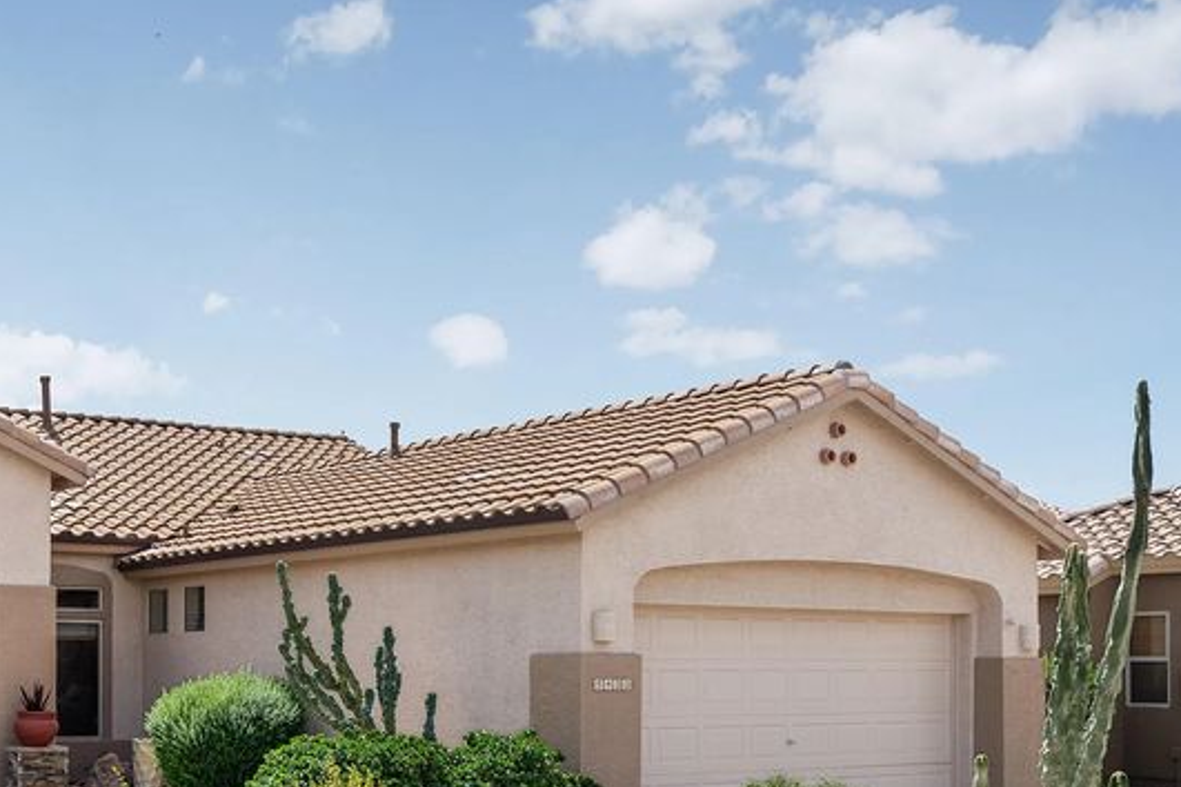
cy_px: 635
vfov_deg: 24.6
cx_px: 311
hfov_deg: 36.1
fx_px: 1771
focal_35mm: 54
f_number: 11
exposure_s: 1/320
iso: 100
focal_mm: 28
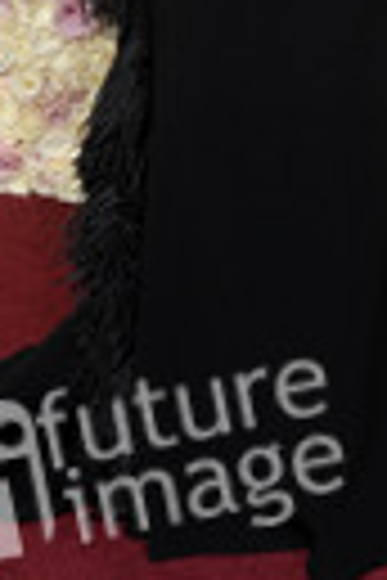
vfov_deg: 14.1
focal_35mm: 139
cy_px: -207
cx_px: 245
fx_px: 2241
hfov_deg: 9.9
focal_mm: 45
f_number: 11
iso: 1000
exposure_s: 1/250
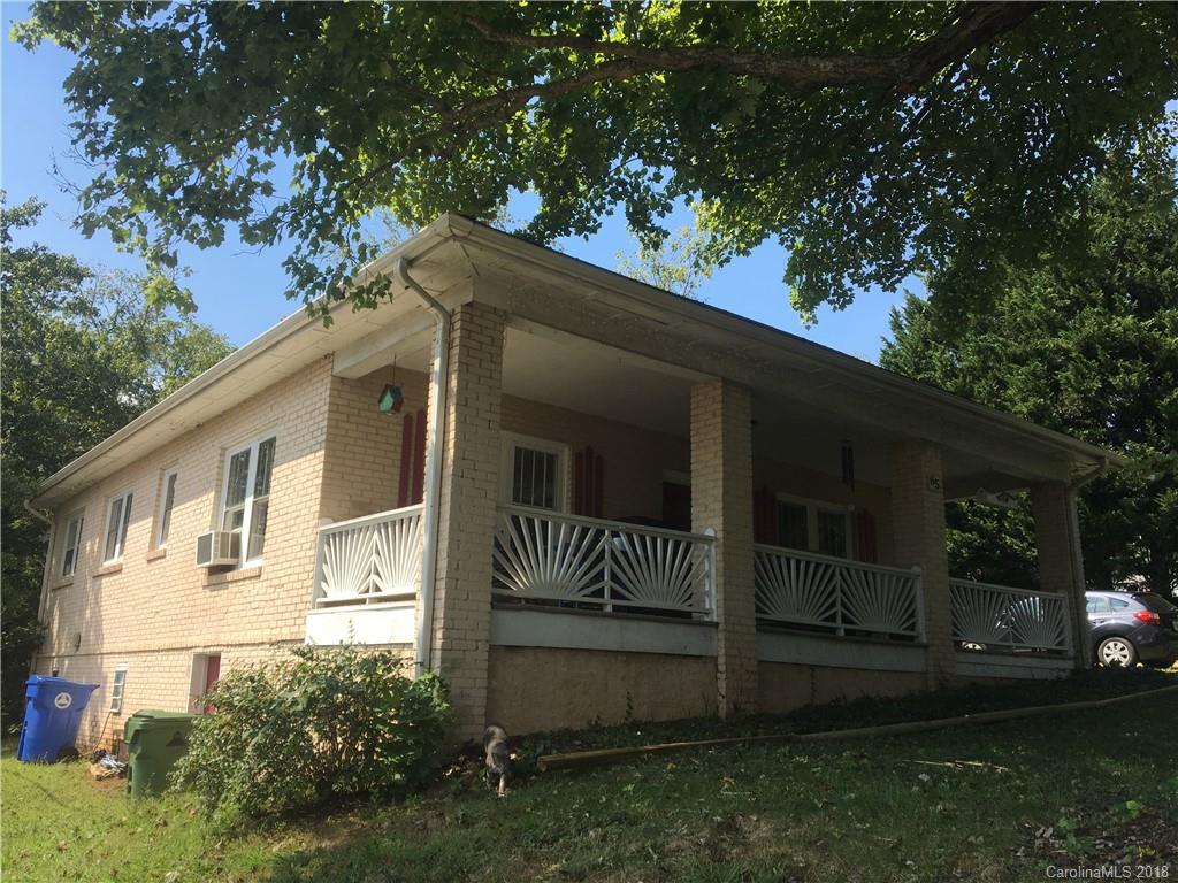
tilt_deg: +14.9
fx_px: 987
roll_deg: -1.2
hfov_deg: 61.7
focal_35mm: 29
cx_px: 589
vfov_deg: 48.2
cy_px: 442
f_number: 2.2
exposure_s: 1/1040
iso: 25
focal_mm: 4.15
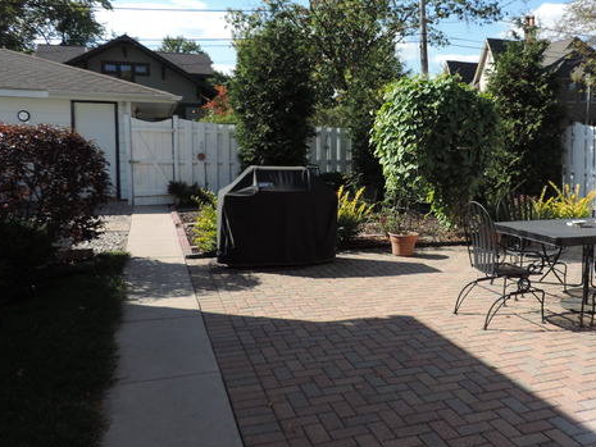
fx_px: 568
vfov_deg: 42.8
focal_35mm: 33
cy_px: 184
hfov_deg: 54.2
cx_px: 397
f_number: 3
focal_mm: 4.3
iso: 80
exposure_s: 1/640
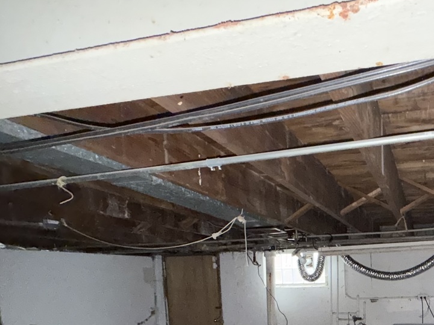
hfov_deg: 57.2
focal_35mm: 28
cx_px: 366
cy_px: 305
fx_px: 351
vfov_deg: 44.3
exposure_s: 1/19
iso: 1250
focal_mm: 2.22
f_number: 2.2
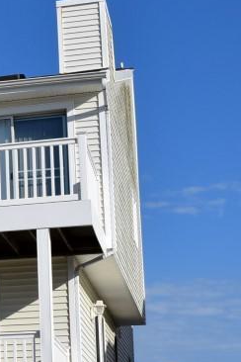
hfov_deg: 11.0
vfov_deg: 18.0
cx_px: -250
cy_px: 278
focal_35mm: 113
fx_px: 1135
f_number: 13
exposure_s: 1/500
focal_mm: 24
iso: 200
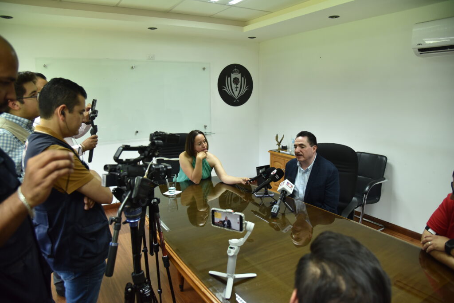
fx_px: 303
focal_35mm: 24
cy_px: 152
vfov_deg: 53.1
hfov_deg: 73.7
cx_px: 227
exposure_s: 1/125
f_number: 4
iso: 1250
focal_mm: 24
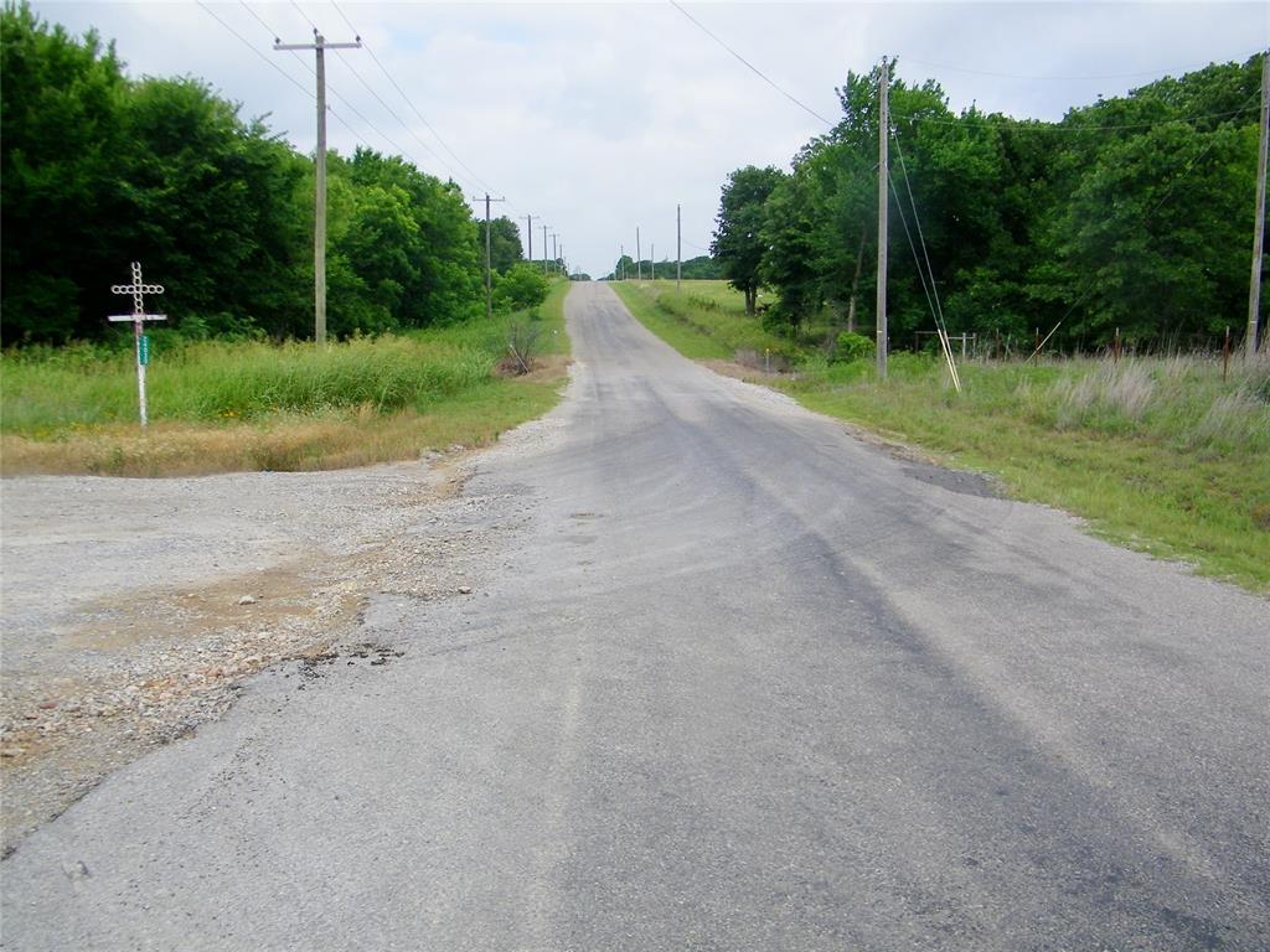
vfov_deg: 46.8
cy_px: 476
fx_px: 1101
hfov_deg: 60.0
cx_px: 635
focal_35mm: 30
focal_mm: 5.4
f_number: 7.2
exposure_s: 1/200
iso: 80
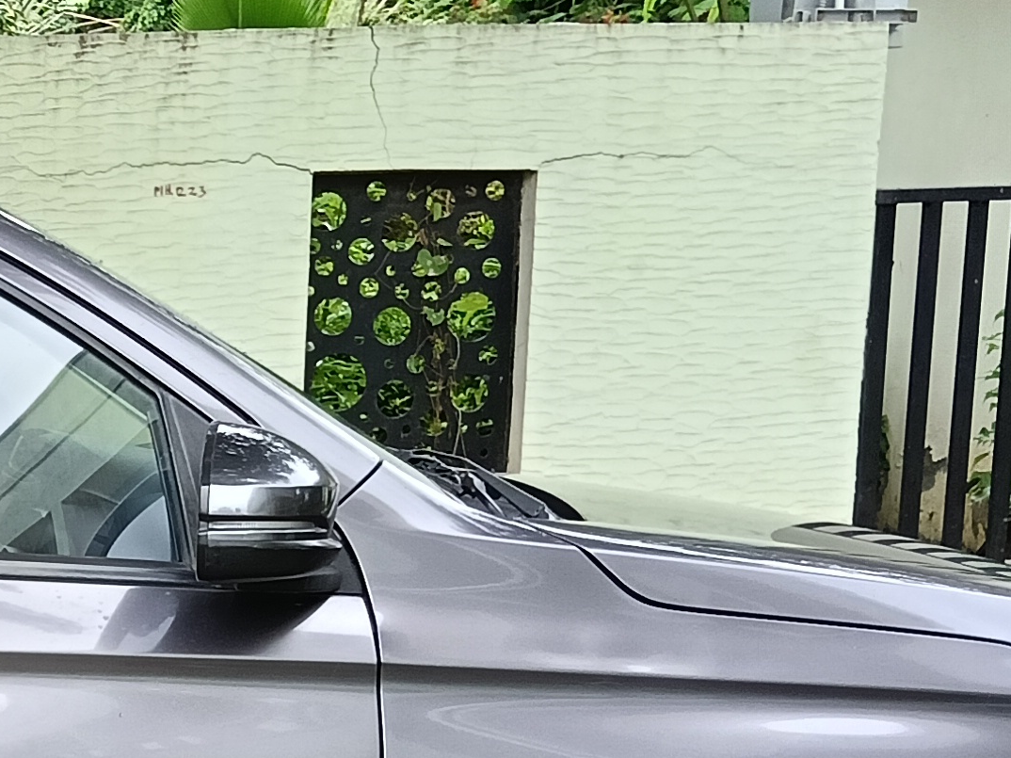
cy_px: 921
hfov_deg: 17.3
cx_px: -493
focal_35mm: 103
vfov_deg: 13.9
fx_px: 3008
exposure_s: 1/100
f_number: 1.8
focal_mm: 3.98
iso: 50
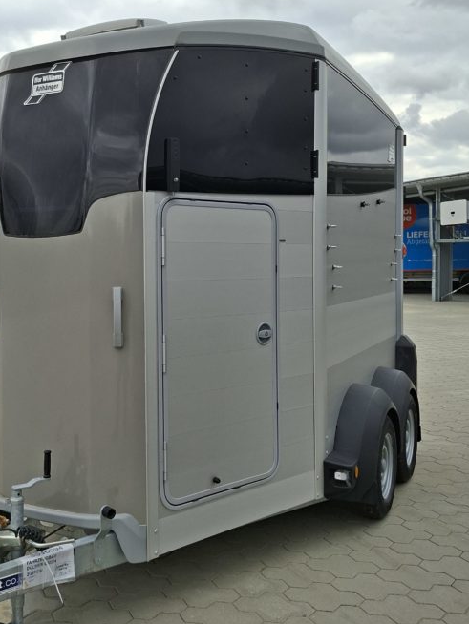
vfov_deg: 51.2
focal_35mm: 36
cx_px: 172
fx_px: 650
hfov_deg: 39.4
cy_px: 266
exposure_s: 1/1295
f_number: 1.8
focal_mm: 5.54
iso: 50
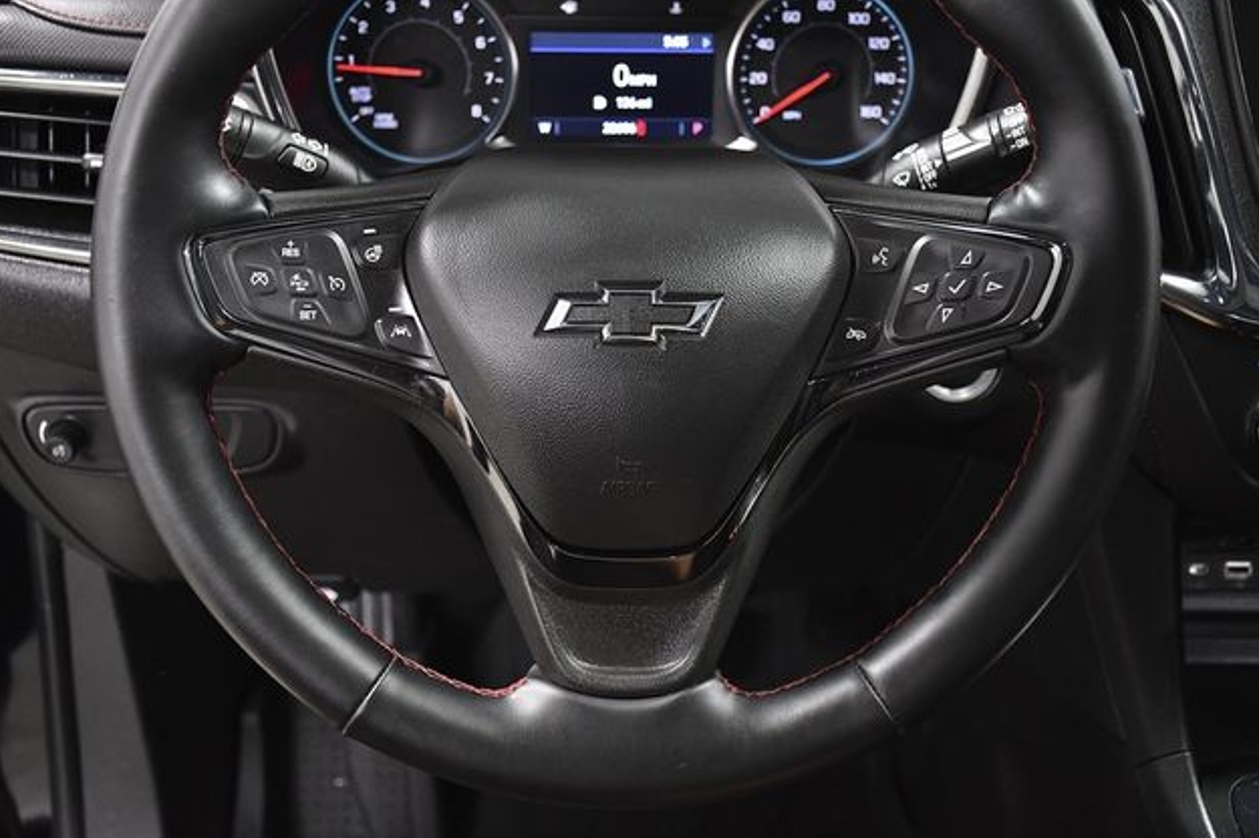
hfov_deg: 47.4
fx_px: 1433
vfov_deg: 32.6
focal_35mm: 41
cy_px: 428
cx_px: 633
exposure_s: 1/100
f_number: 4.5
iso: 2500
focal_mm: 27
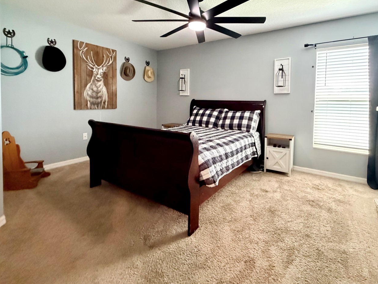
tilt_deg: -1.9
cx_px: 201
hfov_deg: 87.6
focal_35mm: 18
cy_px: 108
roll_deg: -1.3
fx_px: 197
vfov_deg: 70.6
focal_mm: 2.22
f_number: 2.2
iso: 1250
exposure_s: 1/60
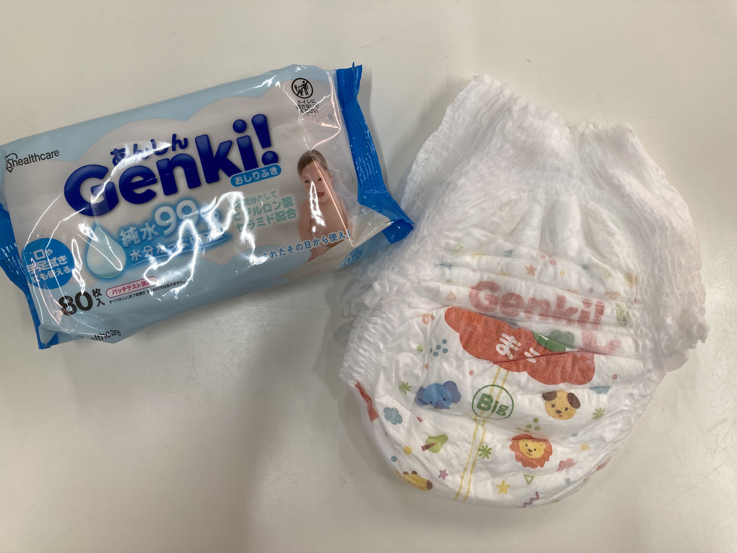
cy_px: 276
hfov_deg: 63.4
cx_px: 368
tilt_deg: -87.5
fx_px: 596
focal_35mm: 28
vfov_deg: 49.7
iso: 32
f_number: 1.8
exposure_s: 1/100
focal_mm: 3.99
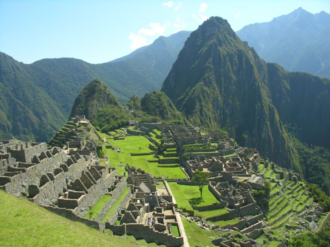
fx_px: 334
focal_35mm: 35
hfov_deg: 52.6
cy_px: 124
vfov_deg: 40.7
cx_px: 165
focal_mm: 8.9
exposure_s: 1/83.1
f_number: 4
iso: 50
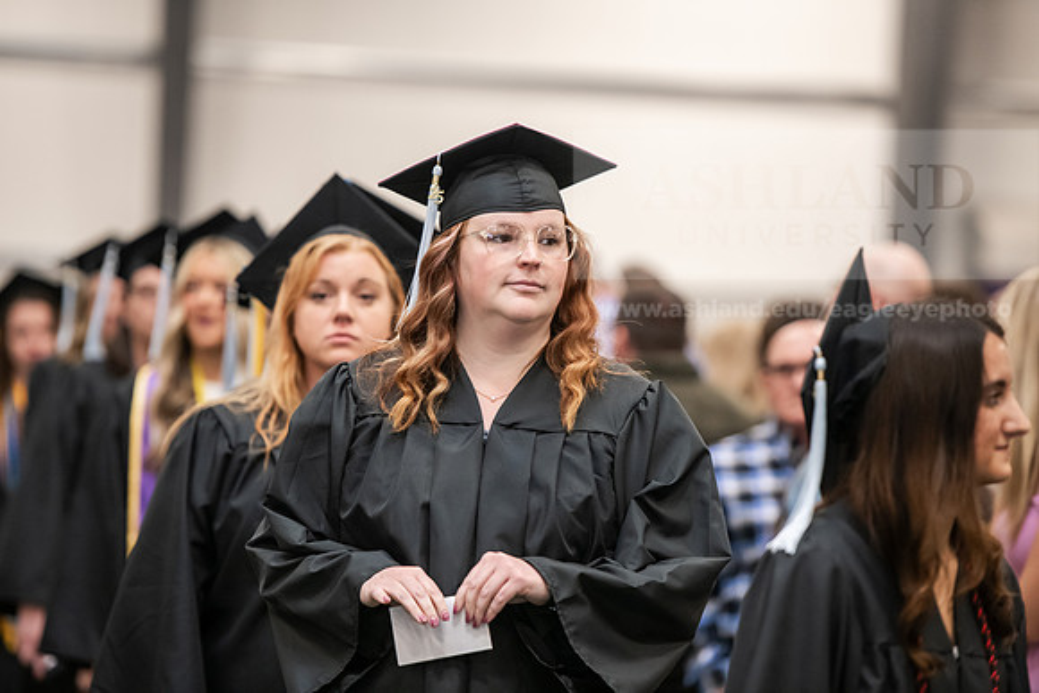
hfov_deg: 11.4
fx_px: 5196
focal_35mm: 180
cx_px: 520
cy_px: 346
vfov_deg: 7.6
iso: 2500
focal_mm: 180
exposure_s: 1/200
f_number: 3.2
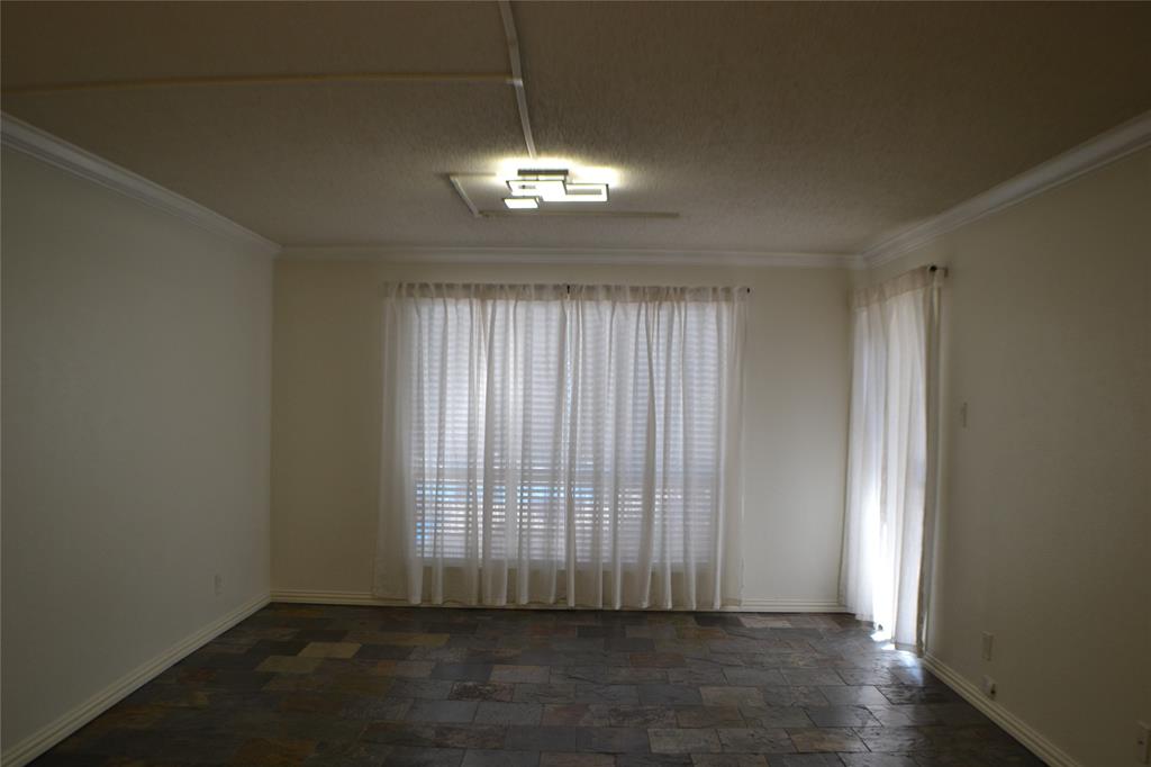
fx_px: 1151
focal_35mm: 36
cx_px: 576
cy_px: 384
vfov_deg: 36.8
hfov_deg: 53.1
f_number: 4.5
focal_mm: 24
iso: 400
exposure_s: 1/80
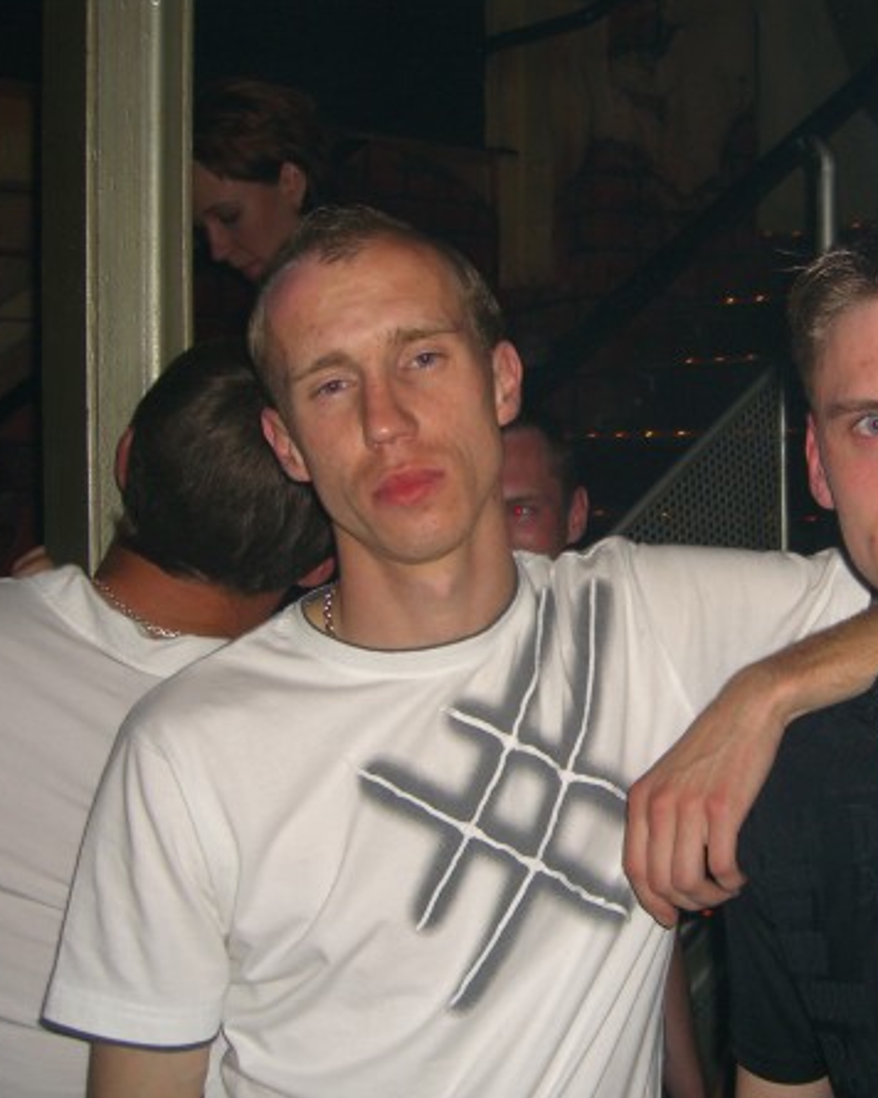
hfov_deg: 29.9
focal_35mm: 50
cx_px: 624
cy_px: 548
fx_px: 1624
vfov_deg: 37.3
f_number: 2.8
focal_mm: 7.9
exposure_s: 1/60
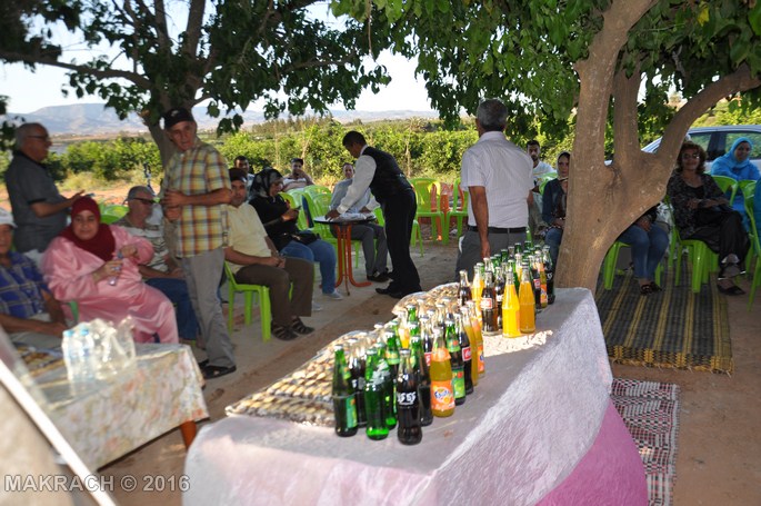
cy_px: 253
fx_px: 697
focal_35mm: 33
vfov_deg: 39.9
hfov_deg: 57.3
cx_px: 380
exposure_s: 1/200
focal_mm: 22
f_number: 4
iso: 200
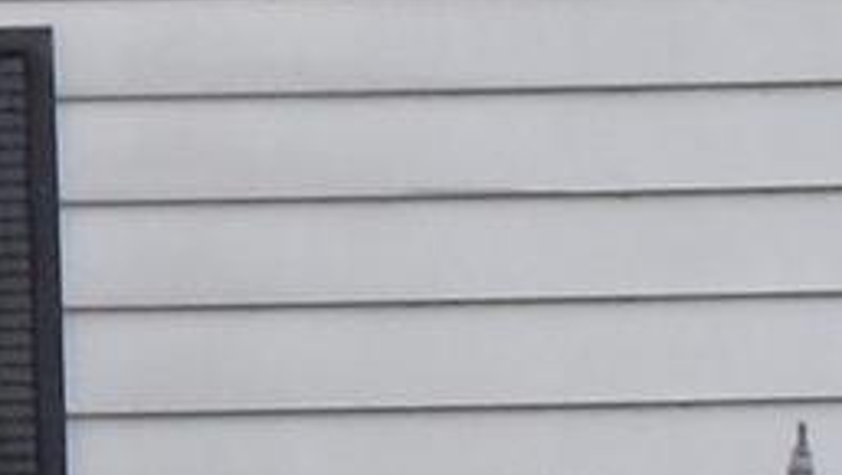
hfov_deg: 6.6
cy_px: -242
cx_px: -983
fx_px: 6971
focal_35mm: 312
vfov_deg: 3.9
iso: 100
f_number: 7.8
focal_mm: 6.3
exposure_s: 1/100
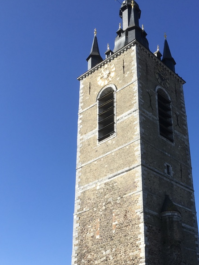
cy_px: 189
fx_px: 376
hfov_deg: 29.1
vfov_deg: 38.2
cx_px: 158
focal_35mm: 49
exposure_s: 1/1350
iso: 25
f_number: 2.2
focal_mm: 4.15
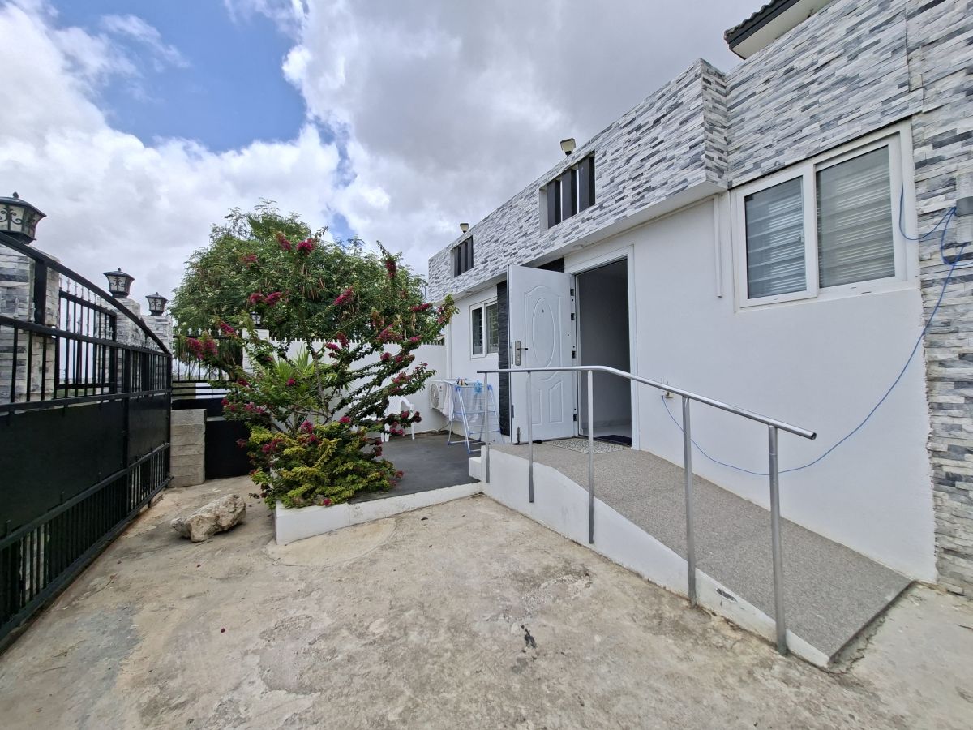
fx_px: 365
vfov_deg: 89.9
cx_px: 486
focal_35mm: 13
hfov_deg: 106.2
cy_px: 365
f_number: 2.2
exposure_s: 1/1456
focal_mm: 1.74
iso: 40
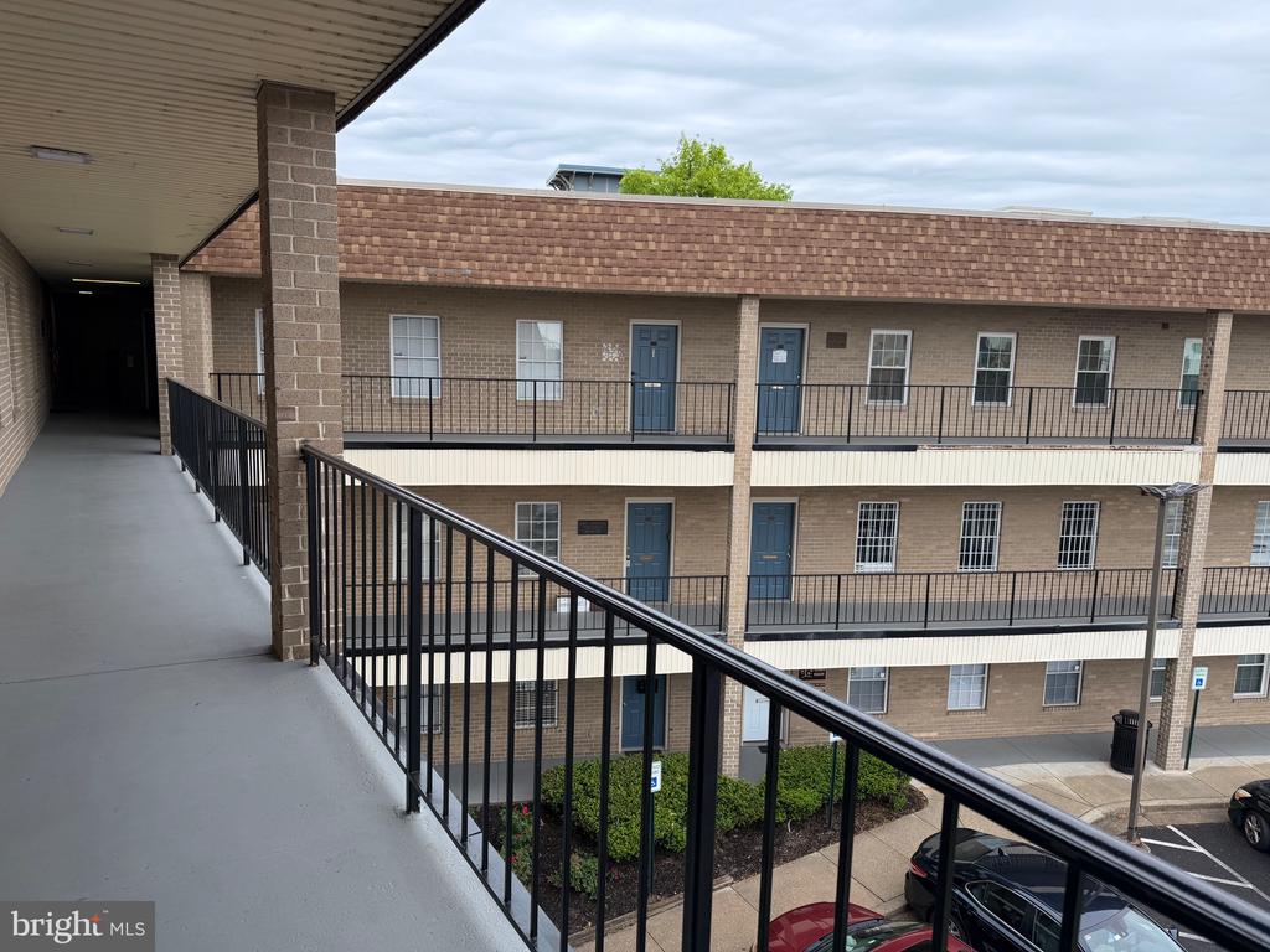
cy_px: 476
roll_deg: -1.2
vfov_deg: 56.8
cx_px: 635
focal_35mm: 24
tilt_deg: -7.6
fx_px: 881
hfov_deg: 71.6
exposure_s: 1/407
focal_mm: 6.76
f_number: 1.78
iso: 100
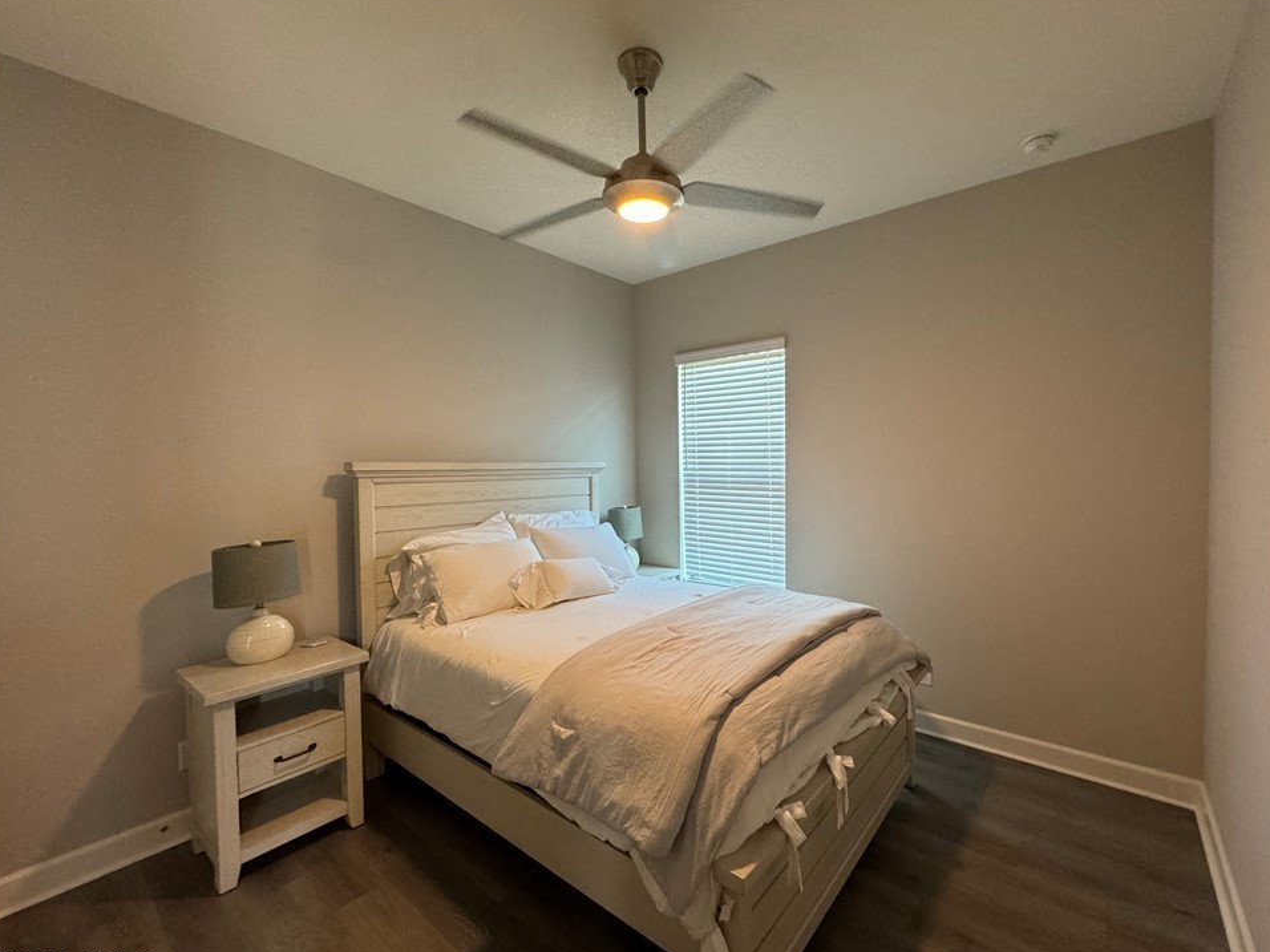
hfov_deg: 98.1
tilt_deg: -2.9
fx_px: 550
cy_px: 479
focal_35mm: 15
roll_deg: -1.2
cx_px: 667
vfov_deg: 81.7
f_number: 2.2
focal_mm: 2.22
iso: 320
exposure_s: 1/120
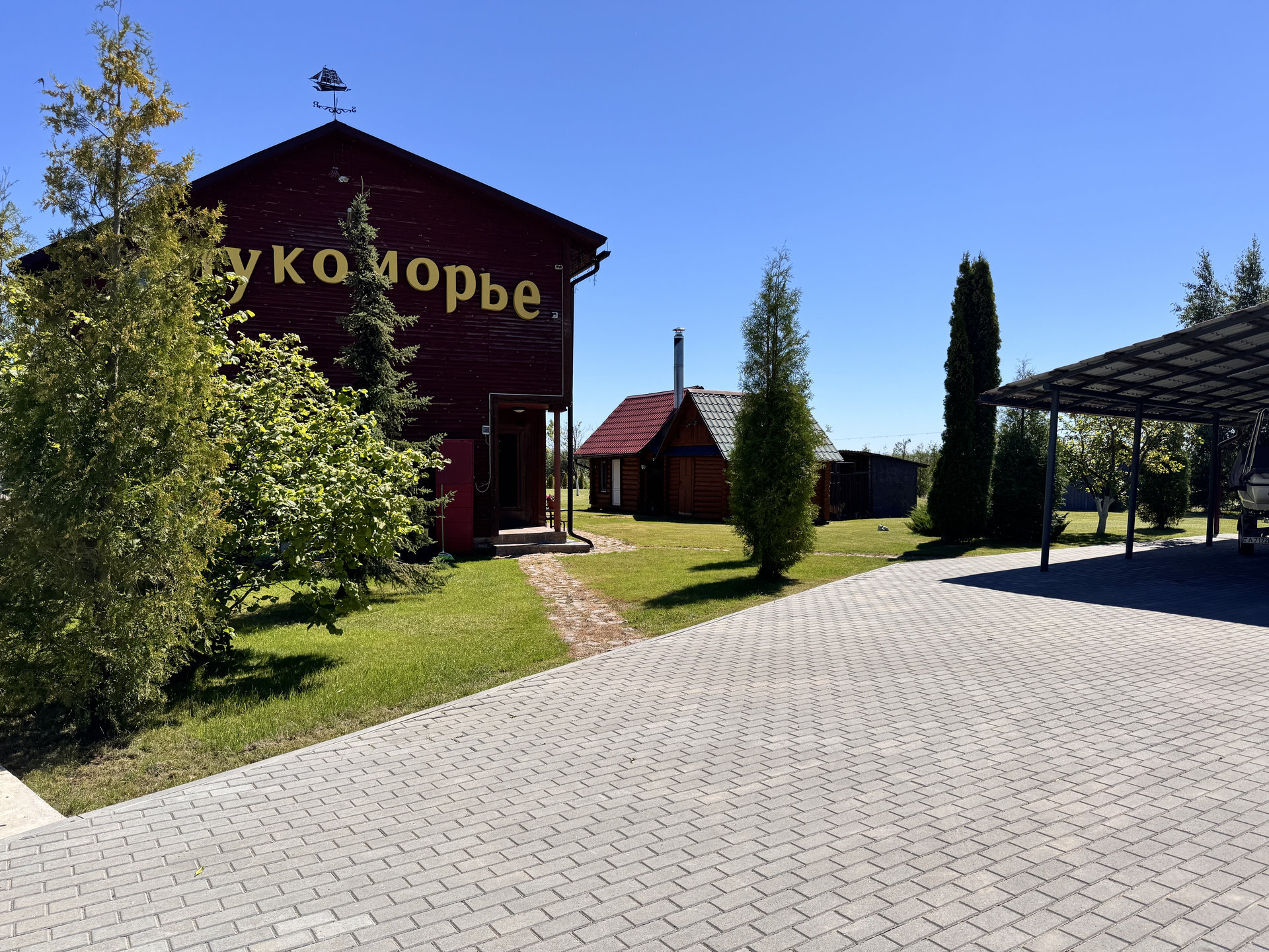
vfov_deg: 56.8
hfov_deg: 71.6
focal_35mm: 24
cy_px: 476
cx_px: 634
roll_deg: +1.1
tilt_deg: -1.3
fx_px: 880
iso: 80
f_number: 1.78
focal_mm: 6.76
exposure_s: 1/5814
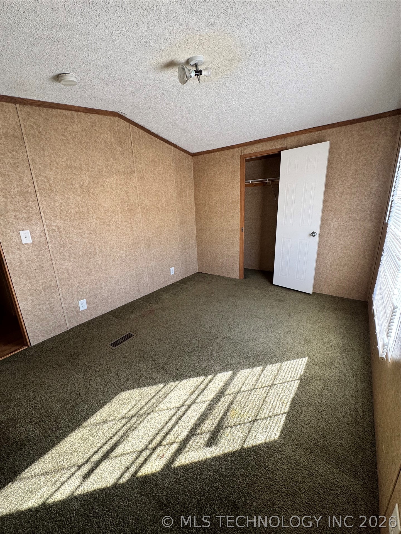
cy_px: 267
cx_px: 200
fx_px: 216
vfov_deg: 102.1
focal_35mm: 14
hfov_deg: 85.7
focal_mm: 2.22
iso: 125
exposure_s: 1/99
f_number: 2.2
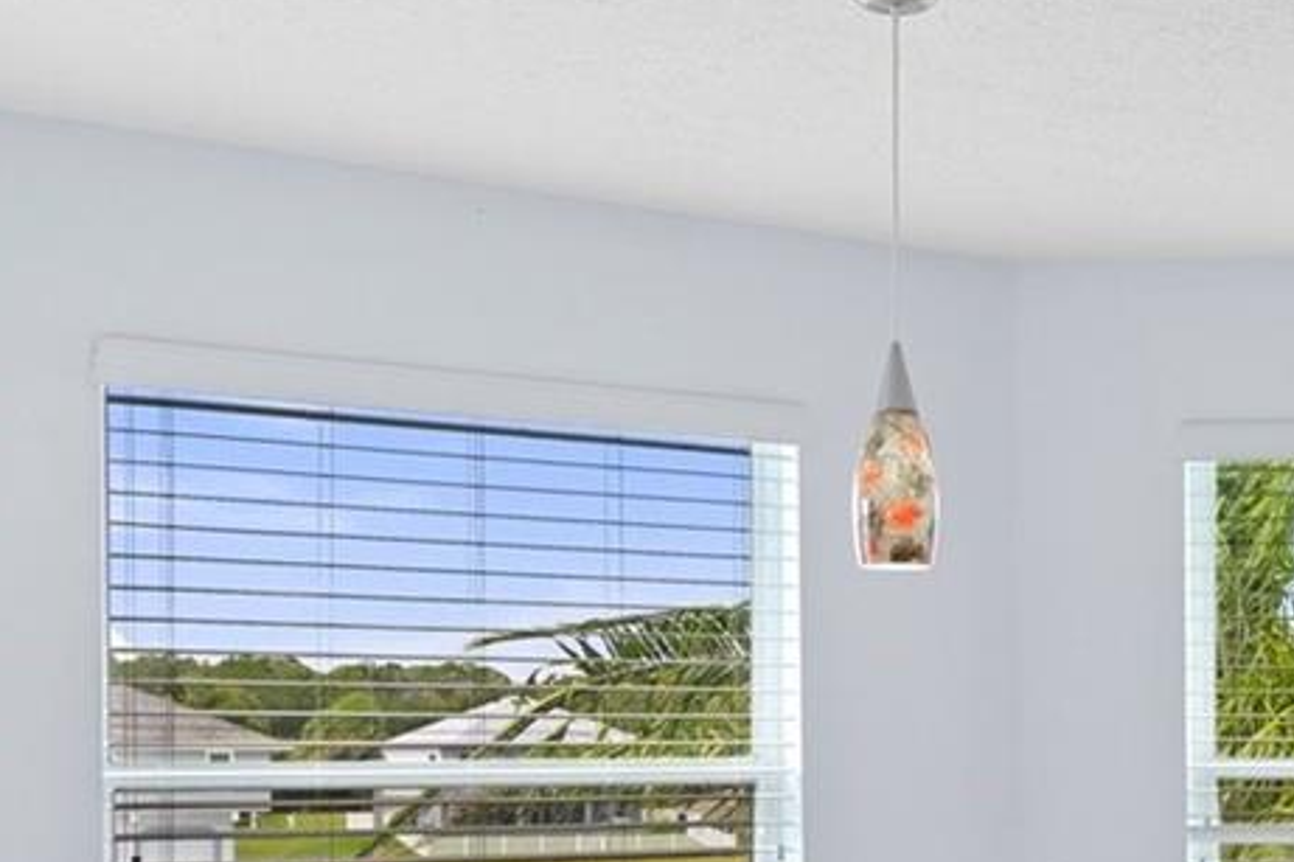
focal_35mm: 66
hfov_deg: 28.0
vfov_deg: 20.2
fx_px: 2371
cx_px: 1406
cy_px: 781
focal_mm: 19
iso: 320
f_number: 8
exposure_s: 1/10
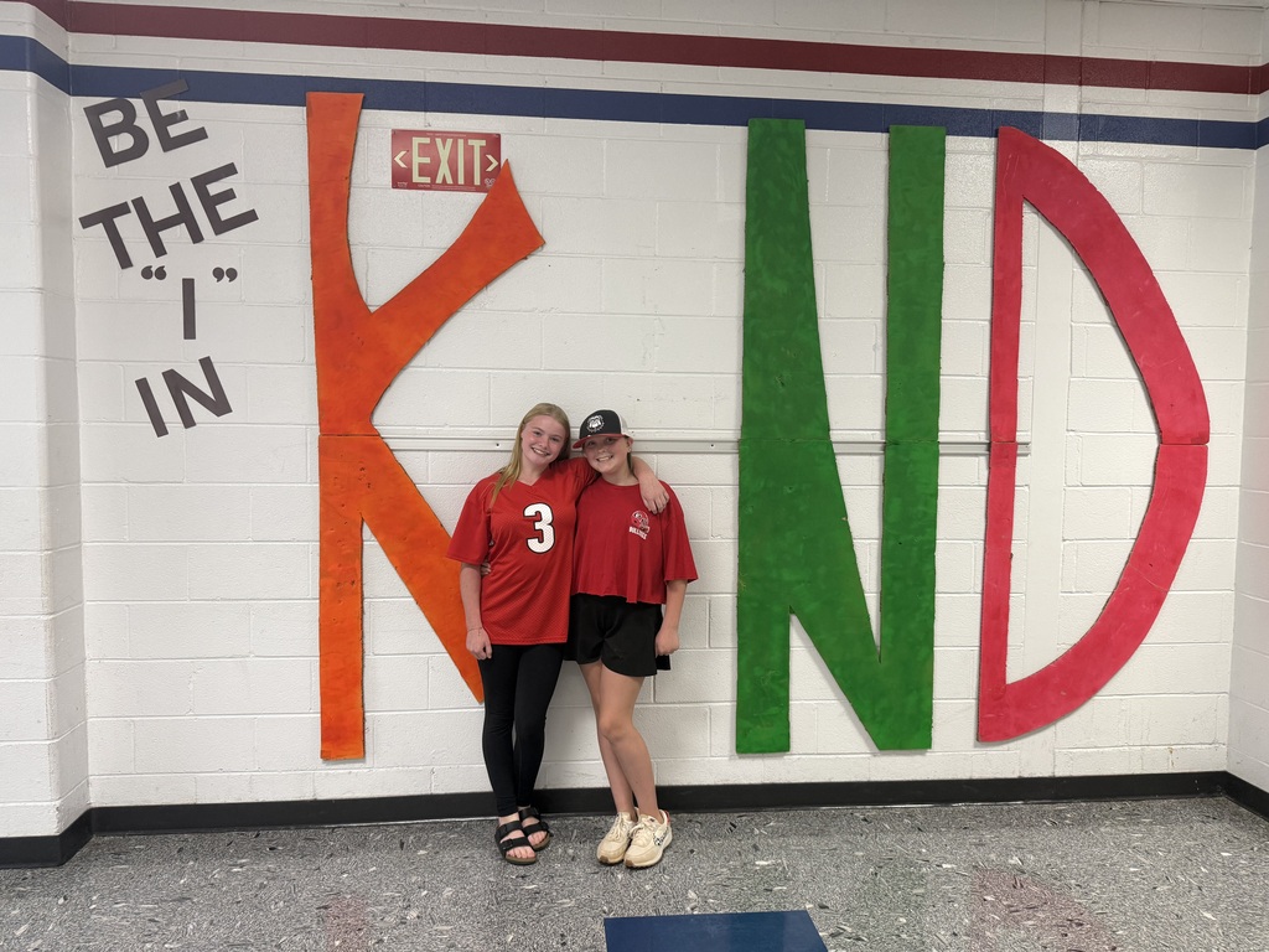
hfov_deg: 71.6
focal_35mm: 24
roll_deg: -0.7
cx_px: 634
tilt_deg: -2.0
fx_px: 880
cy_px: 476
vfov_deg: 56.8
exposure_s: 1/86
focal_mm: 6.76
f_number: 1.78
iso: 200
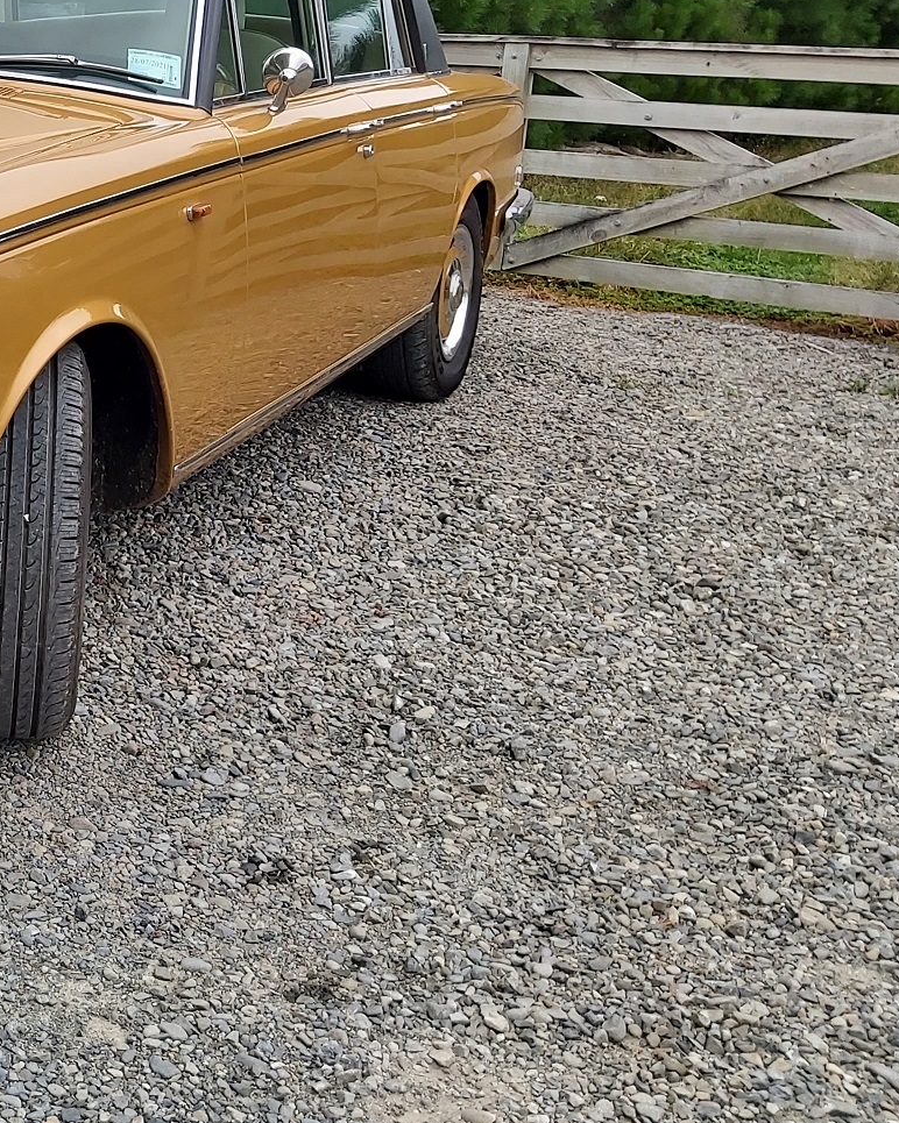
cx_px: -194
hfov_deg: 25.5
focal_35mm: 53
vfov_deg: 34.7
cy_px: 297
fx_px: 1763
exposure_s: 1/495
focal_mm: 3.92
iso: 64
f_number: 1.7
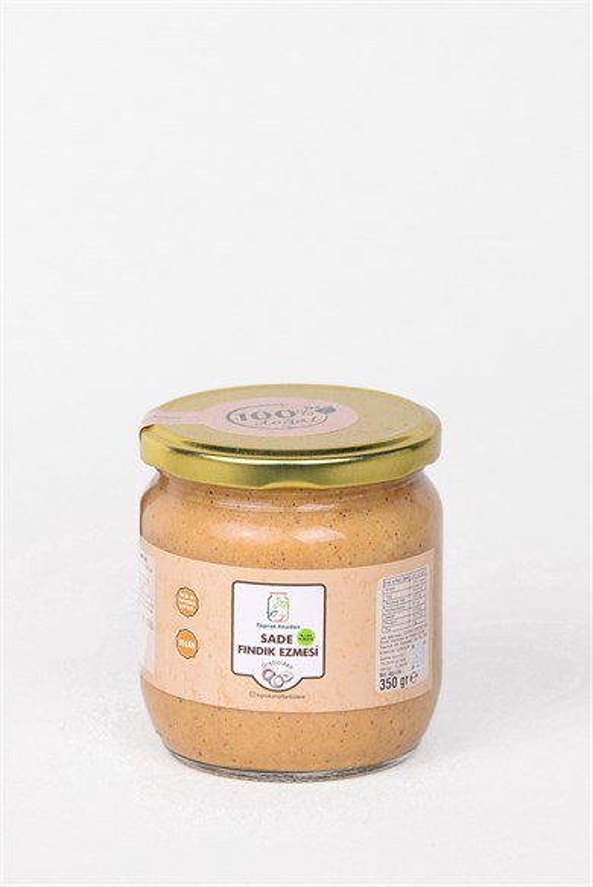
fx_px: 3948
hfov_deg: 8.6
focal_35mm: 160
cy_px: 444
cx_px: 296
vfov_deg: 12.8
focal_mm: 160
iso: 160
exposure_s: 1/125
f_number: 5.6
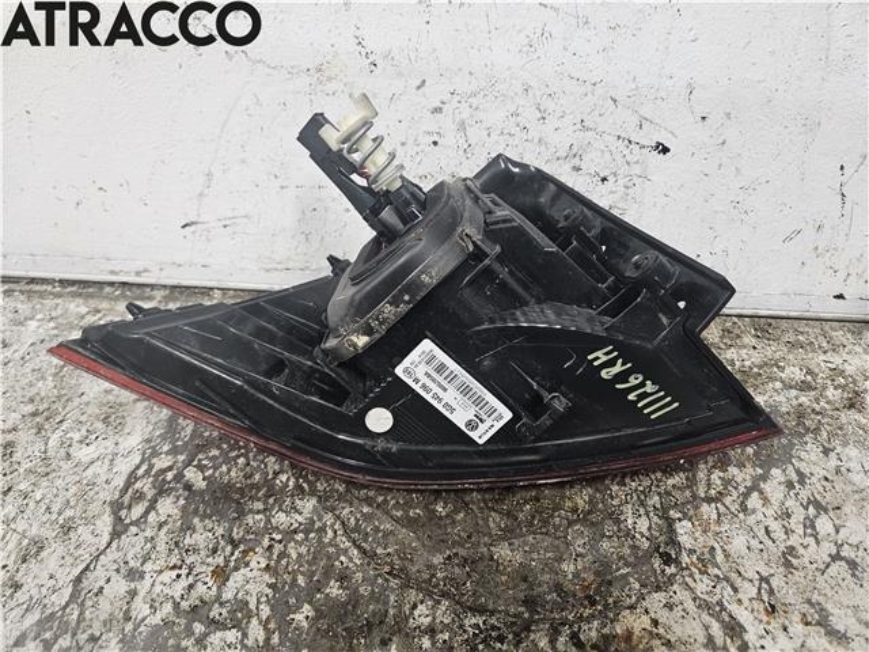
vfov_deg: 58.9
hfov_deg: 73.9
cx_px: 434
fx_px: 577
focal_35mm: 23
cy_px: 326
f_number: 1.8
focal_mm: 5.4
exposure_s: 1/100
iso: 400
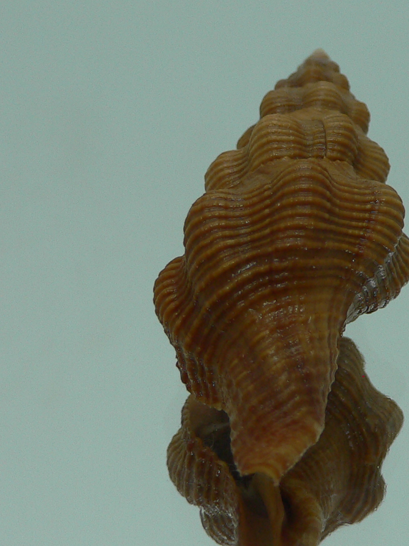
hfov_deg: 21.7
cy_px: 299
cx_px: 305
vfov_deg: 28.9
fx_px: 1055
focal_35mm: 67
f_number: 2.8
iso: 80
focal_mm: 4.6
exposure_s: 1/60
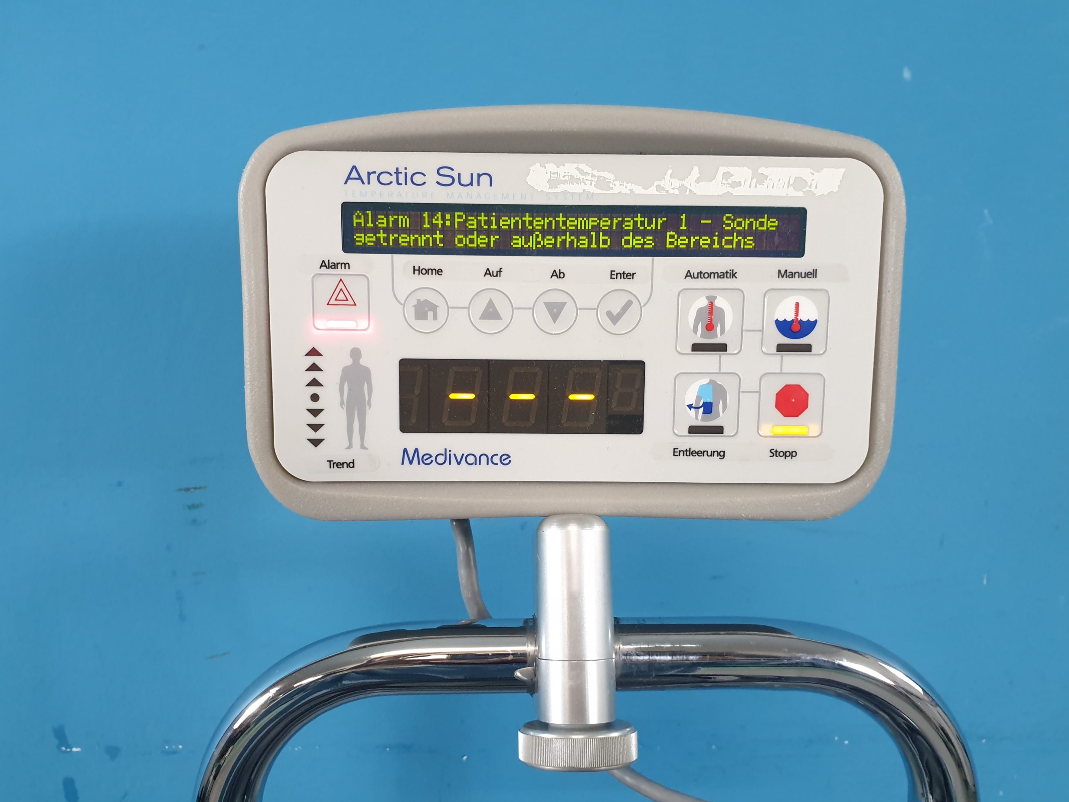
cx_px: 525
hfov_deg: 65.3
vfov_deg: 51.4
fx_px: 834
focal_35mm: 27
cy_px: 413
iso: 400
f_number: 2.4
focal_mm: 4.3
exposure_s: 1/50
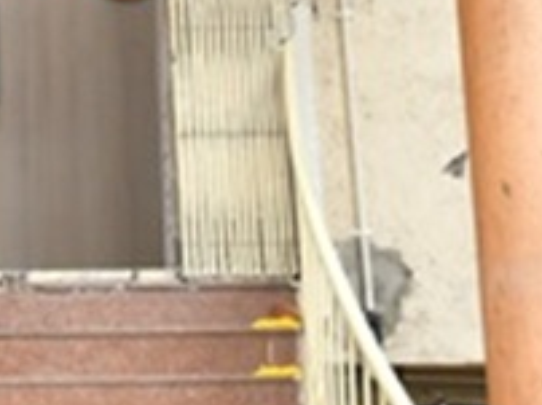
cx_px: -207
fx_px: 2777
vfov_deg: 8.0
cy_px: -397
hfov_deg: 10.8
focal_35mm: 178
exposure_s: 1/125
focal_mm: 23
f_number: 3.8
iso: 250
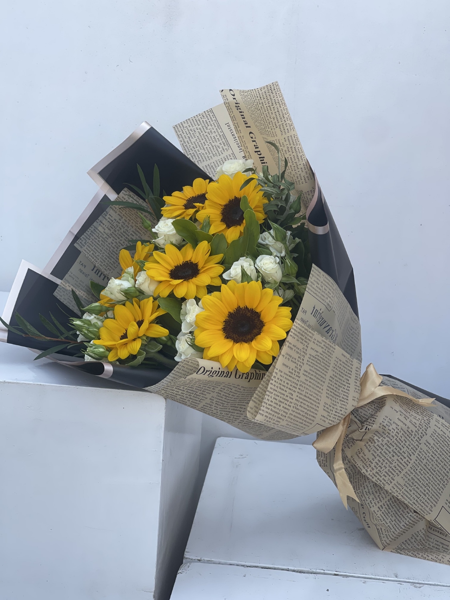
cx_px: 225
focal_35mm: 64
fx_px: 1109
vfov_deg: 30.3
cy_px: 300
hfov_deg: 22.9
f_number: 2.2
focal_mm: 7.5
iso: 20
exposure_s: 1/345
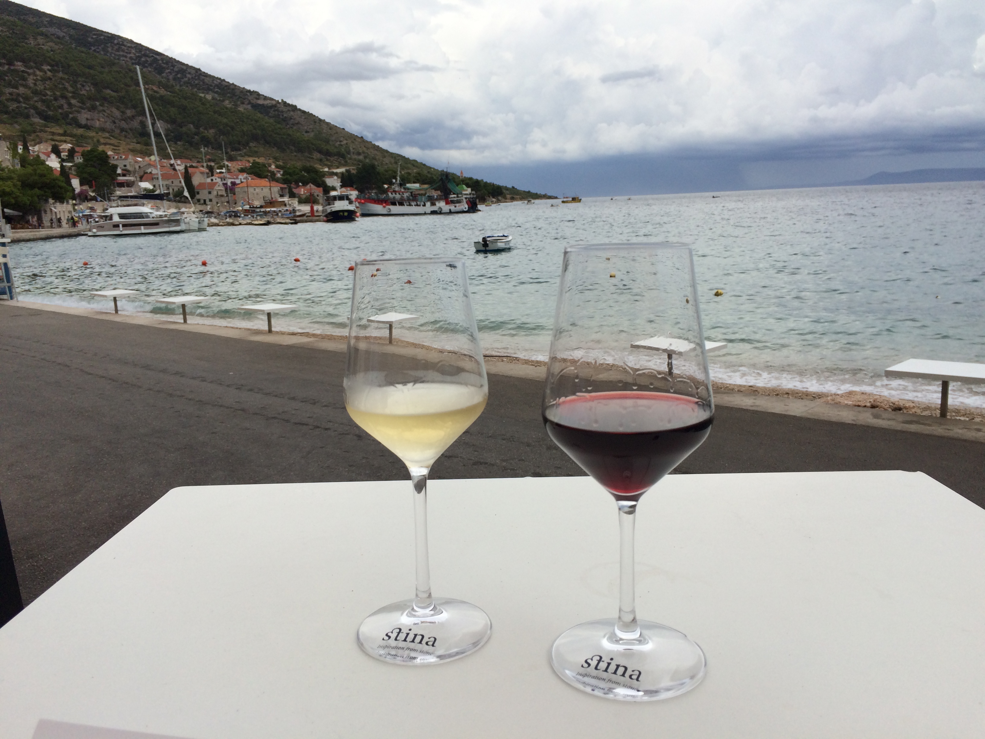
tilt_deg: -10.1
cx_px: 492
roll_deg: +2.2
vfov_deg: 48.2
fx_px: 825
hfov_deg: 61.7
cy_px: 370
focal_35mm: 29
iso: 32
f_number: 2.2
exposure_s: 1/2053
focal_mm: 4.15
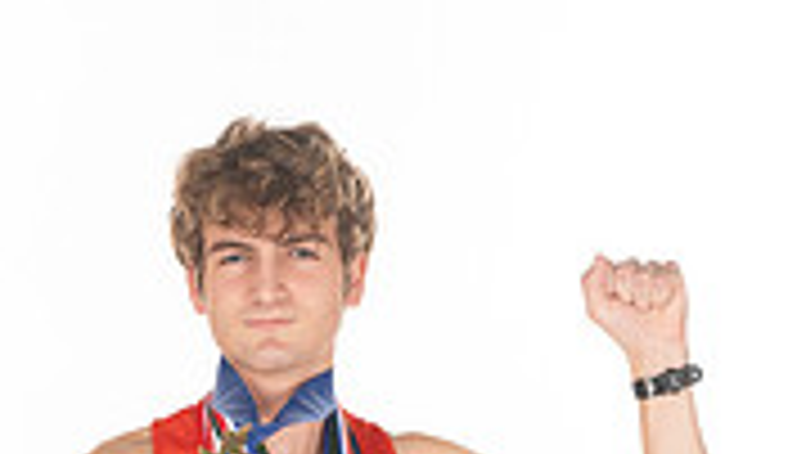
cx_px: 315
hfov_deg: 17.7
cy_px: 1007
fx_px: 2588
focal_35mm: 121
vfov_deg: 9.2
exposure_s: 1/320
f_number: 8
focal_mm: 46
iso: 800
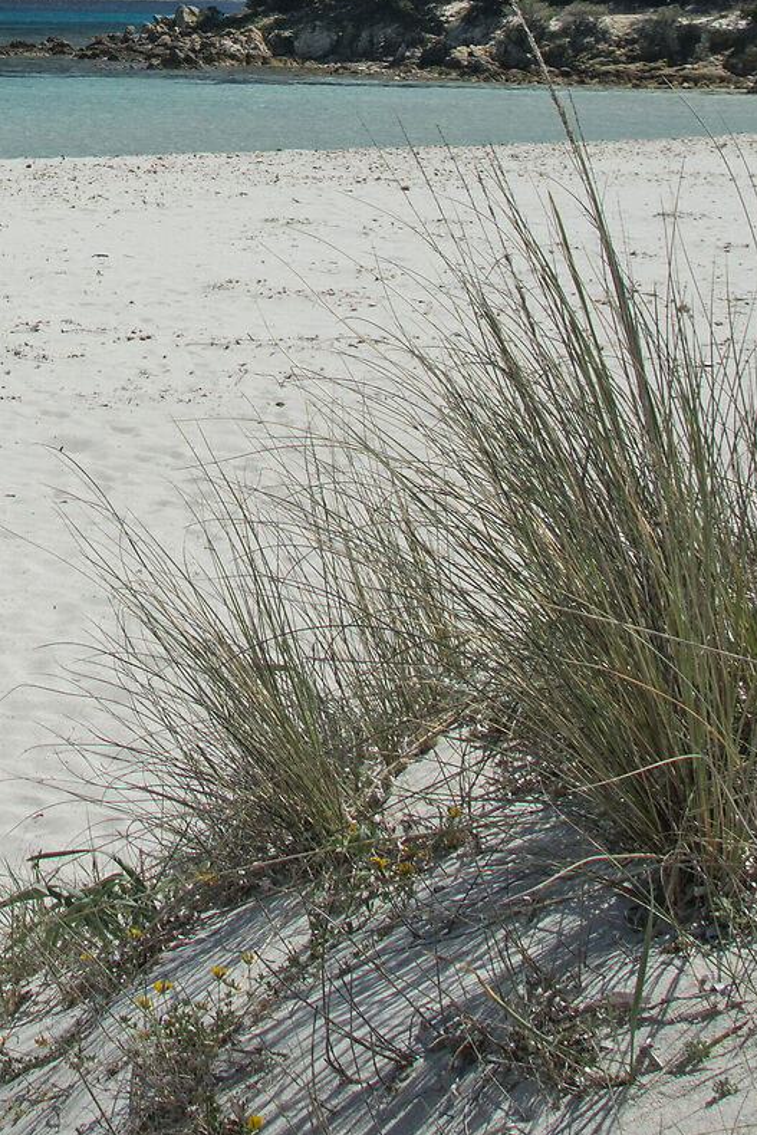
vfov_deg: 23.2
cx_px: -149
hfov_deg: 16.0
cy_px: -125
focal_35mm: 82
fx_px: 2585
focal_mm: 18
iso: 200
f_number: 10
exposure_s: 1/400
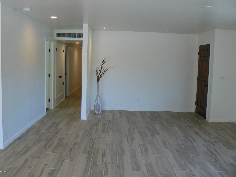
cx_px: 118
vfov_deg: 39.7
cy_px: 88
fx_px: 245
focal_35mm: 36
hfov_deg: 51.4
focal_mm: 6
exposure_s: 1/40
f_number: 2.8
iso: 80
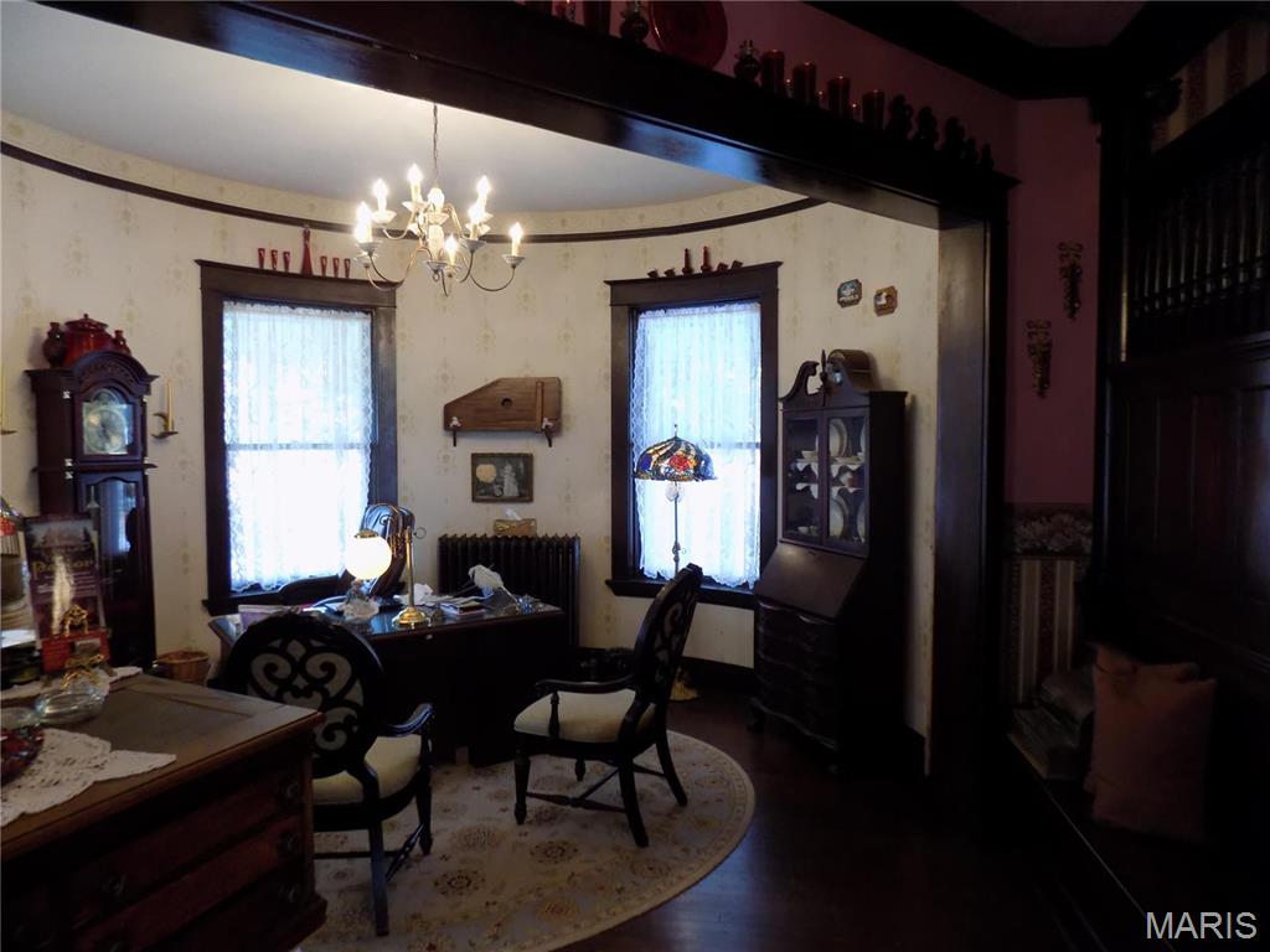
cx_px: 635
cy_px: 476
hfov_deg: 73.9
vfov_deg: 58.9
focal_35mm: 23
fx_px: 844
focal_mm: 4
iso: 220
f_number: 3.1
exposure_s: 1/30
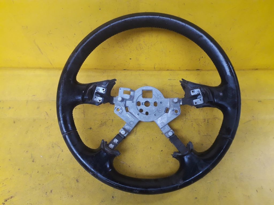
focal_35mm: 27
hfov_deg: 65.3
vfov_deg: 51.4
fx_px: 214
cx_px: 137
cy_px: 102
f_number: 1.9
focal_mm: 3.6
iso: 100
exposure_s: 1/50
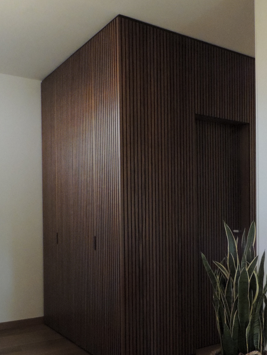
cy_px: 227
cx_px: 161
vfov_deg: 47.3
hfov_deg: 36.7
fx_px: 401
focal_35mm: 39
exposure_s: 1/40
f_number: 3.1
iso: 1600
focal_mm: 4.9
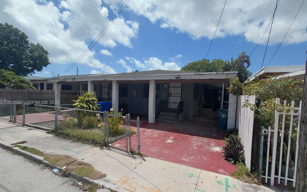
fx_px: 142
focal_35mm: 17
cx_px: 153
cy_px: 103
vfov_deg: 67.9
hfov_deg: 94.4
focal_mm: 1.64
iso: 40
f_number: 2.2
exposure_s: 1/3855
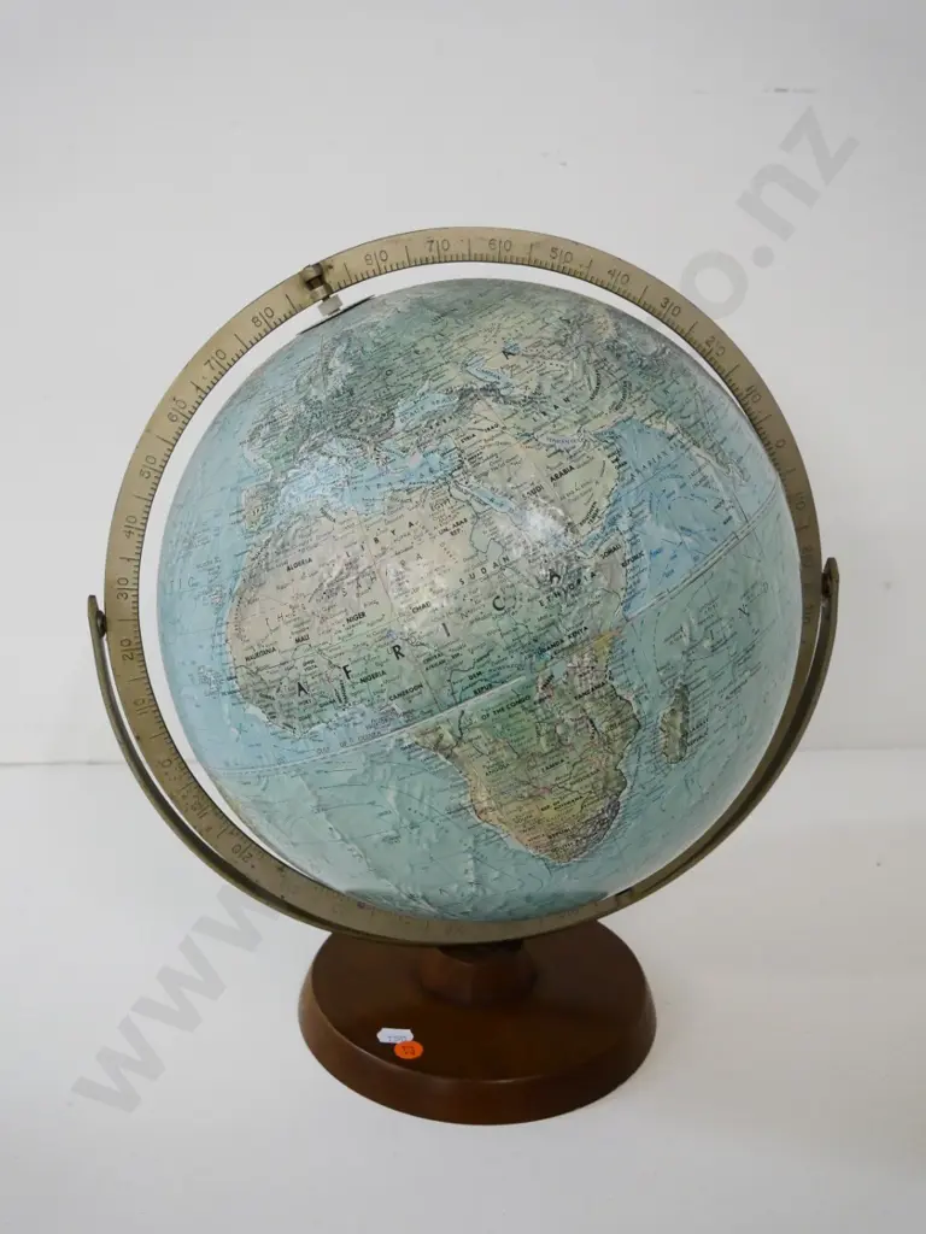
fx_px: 1427
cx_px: 463
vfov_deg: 46.8
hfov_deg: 36.0
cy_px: 617
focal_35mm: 40
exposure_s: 1/160
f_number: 5
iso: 3200
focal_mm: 20
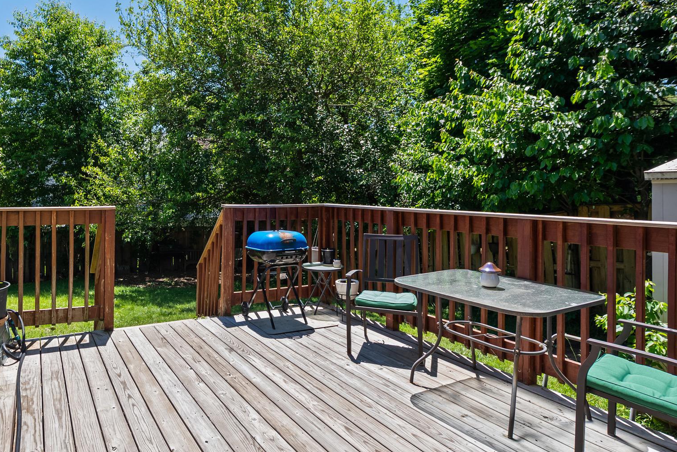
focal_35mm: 23
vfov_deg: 54.9
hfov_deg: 74.0
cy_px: 193
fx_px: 433
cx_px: 232
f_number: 8
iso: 800
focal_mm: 17
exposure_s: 1/250
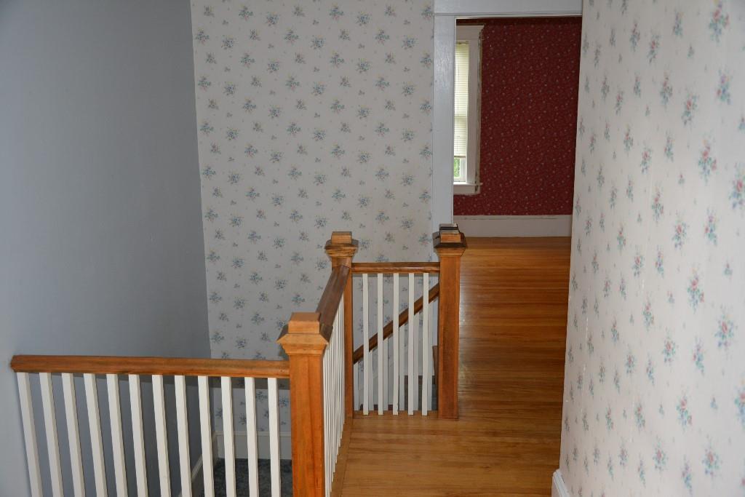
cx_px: 372
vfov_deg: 36.9
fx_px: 745
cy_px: 248
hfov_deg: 53.1
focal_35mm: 36
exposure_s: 1/60
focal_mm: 24
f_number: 3.8
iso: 450
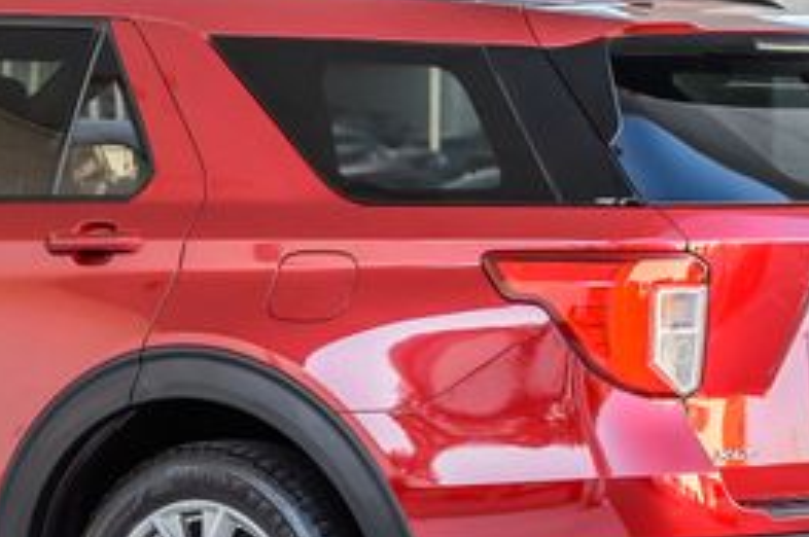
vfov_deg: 7.3
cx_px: 137
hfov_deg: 11.0
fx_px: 4197
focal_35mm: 187
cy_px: 377
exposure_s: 1/500
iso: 400
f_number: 4
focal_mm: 70
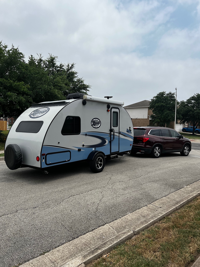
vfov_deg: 67.3
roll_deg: -3.1
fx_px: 200
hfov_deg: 53.1
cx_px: 100
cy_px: 134
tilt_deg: -4.6
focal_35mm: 26
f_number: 1.5
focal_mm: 5.7
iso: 50
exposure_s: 1/7463
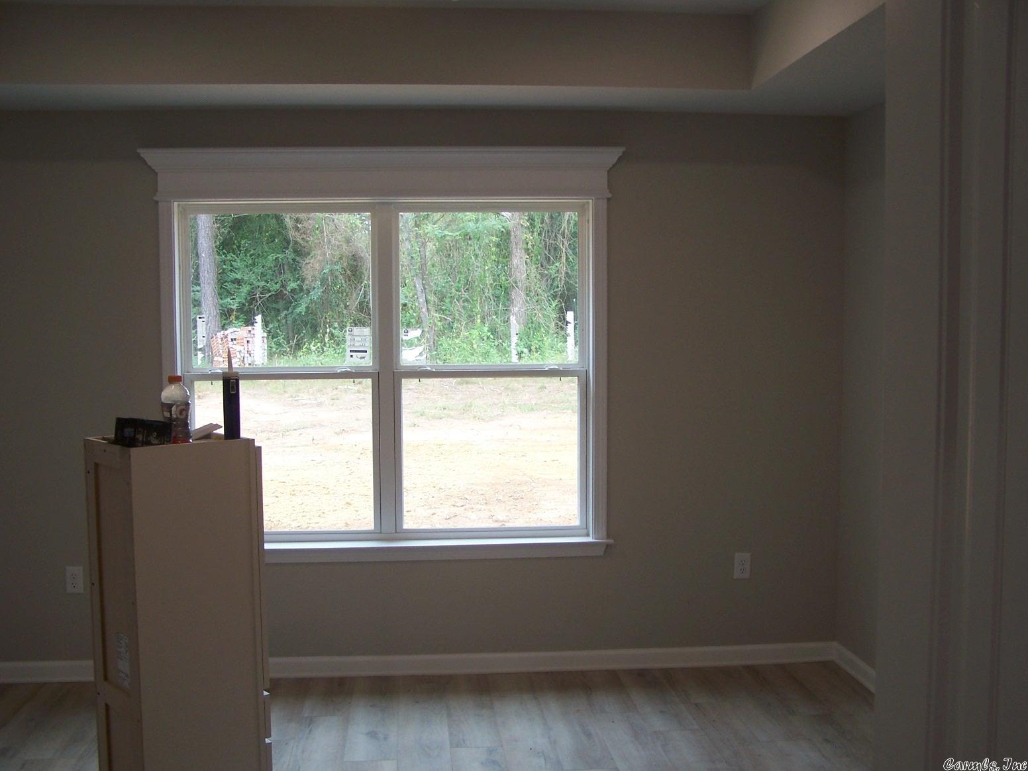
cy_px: 386
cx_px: 514
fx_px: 1128
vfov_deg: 37.7
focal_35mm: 38
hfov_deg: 49.0
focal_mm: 6.3
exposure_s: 1/60
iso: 80
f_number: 2.8
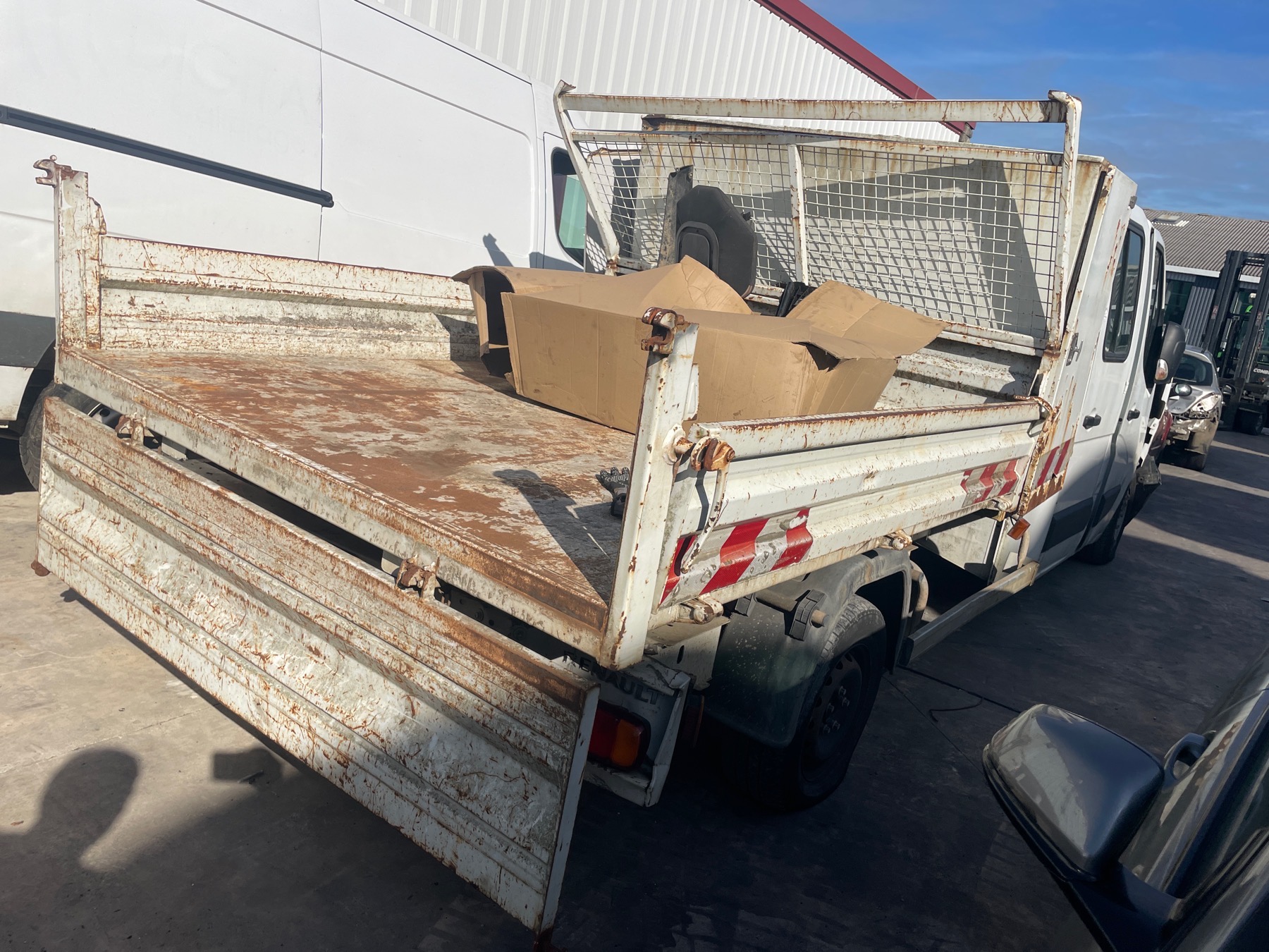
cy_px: 476
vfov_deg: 53.1
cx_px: 634
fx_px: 953
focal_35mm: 26
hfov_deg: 67.3
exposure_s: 1/6135
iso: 32
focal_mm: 4.2
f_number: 1.6
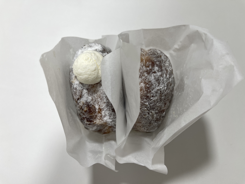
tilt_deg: -70.9
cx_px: 122
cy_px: 92
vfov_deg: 53.1
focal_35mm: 26
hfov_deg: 67.3
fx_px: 184
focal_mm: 5.1
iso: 40
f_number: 1.6
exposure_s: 1/100
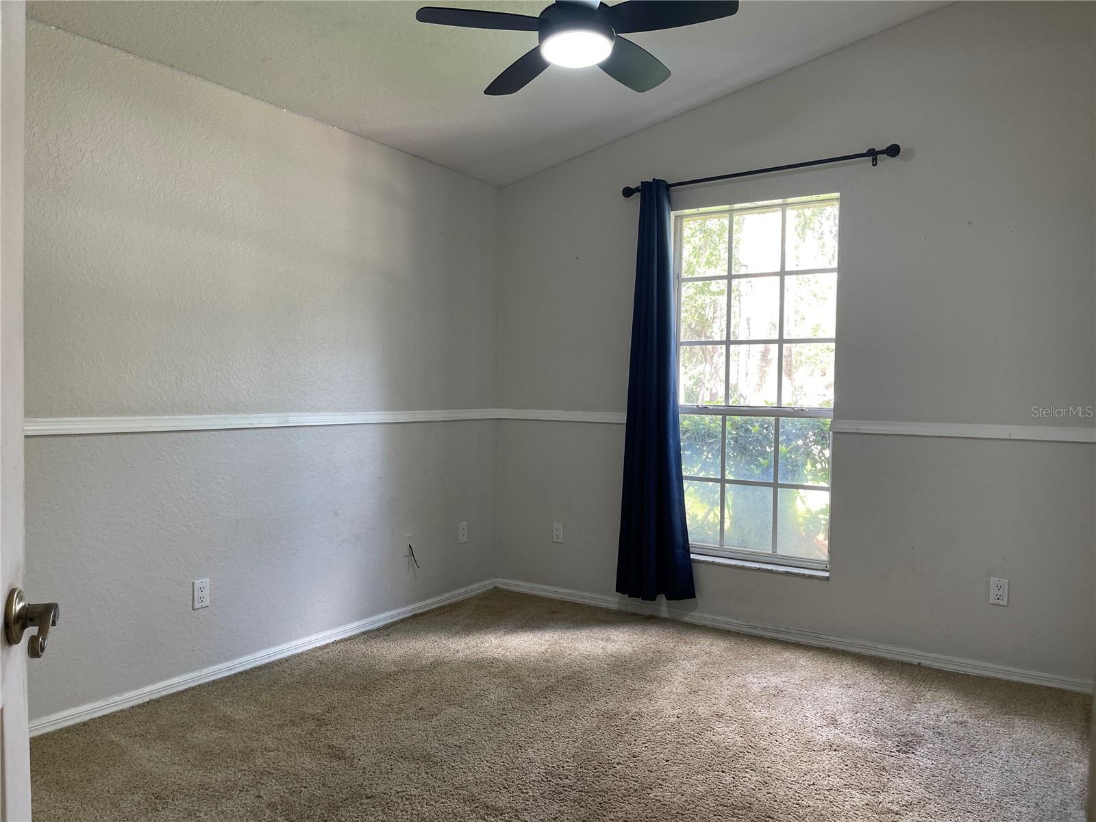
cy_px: 411
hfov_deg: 69.4
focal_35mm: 25
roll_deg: -1.8
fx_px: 792
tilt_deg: -3.8
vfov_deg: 54.9
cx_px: 548
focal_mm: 5.1
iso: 80
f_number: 1.6
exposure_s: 1/60
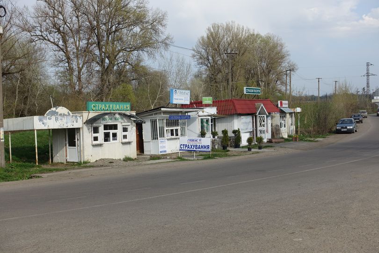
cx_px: 190
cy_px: 126
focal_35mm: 52
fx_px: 547
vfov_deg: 26.0
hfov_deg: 38.2
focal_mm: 18.89
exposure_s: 1/500
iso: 125
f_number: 5.6
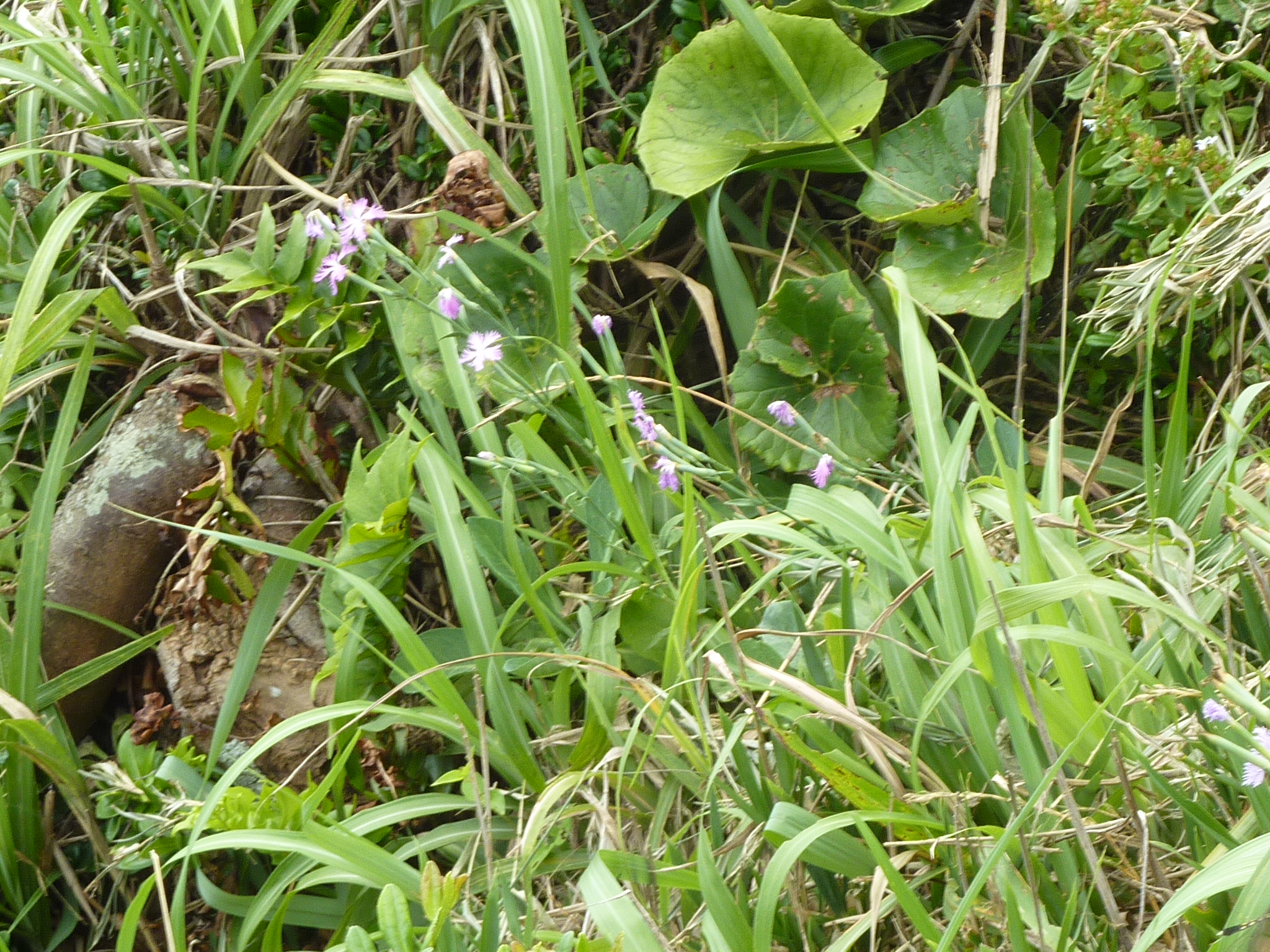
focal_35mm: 200
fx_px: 7338
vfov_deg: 7.4
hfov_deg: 9.9
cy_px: 476
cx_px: 635
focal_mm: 18.2
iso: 80
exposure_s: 1/160
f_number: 4.4
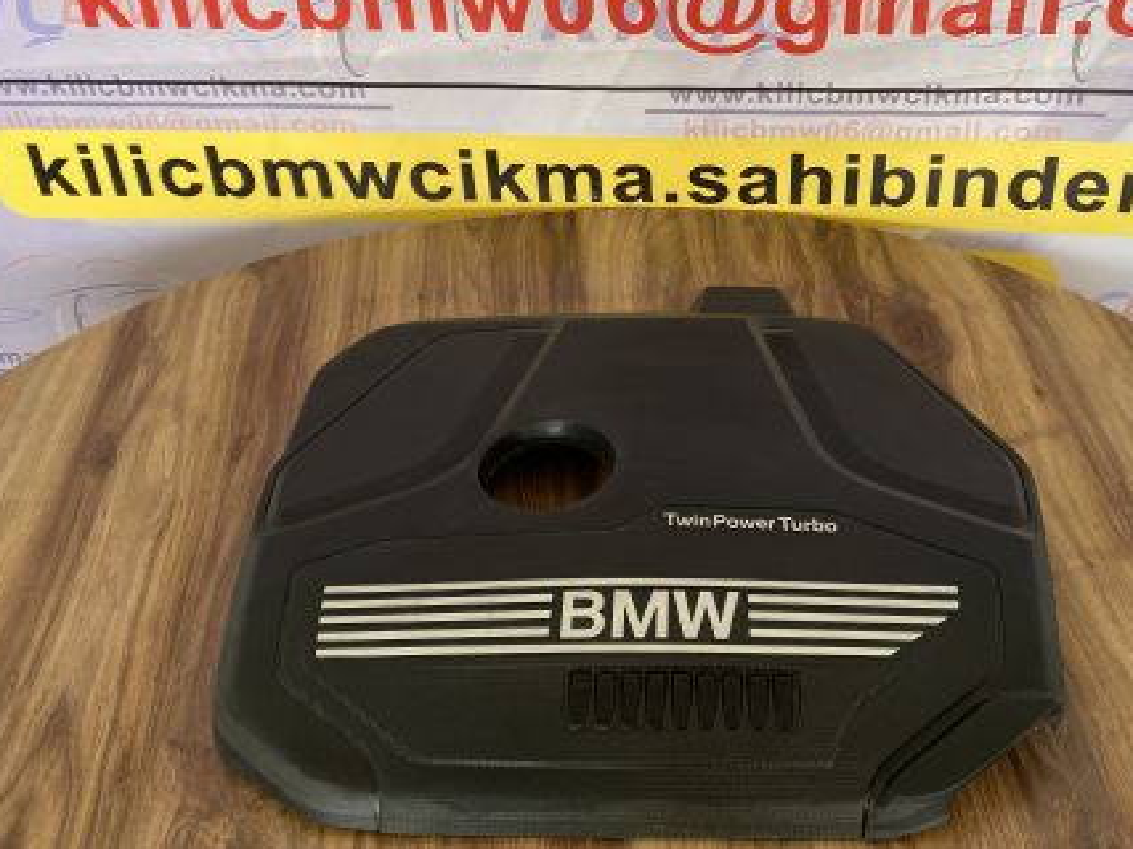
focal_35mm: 39
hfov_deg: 47.4
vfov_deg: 36.4
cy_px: 281
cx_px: 708
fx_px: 1276
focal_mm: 4.25
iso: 125
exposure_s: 1/121
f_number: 1.8
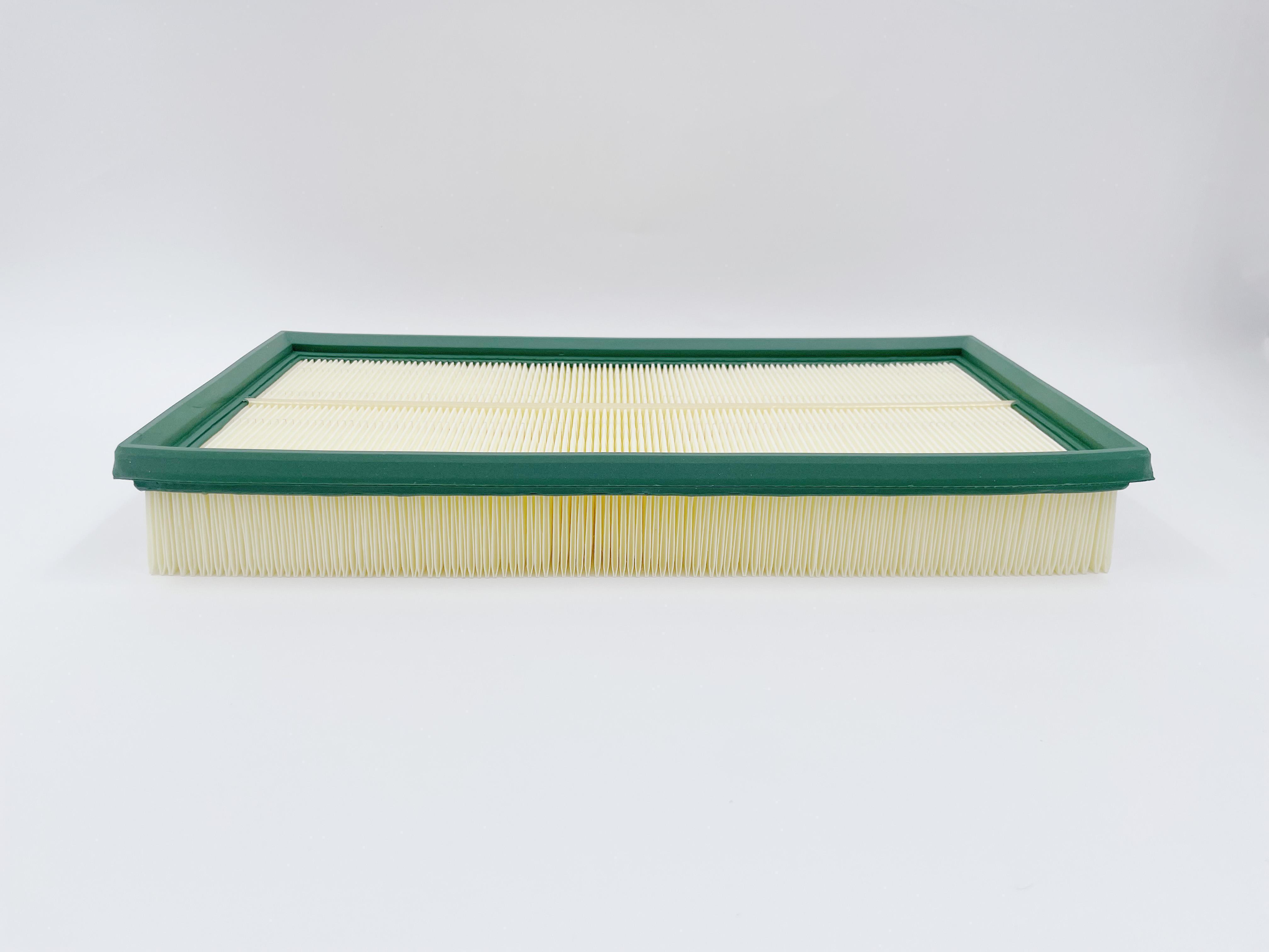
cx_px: 634
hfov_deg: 67.3
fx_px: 953
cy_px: 476
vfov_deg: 53.1
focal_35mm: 26
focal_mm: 4.2
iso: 32
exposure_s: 1/988
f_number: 1.6
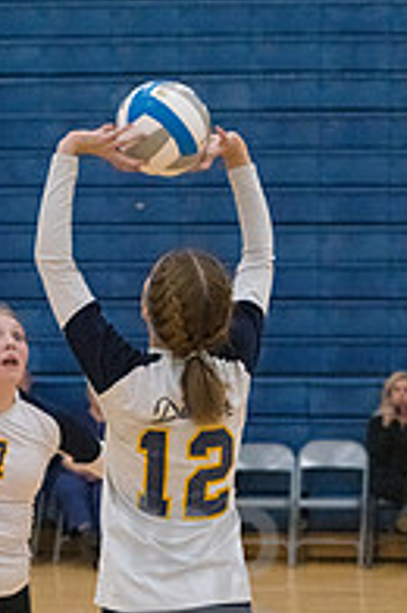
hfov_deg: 8.5
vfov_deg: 12.7
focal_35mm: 161
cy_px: 575
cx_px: 204
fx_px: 2740
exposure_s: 1/1600
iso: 8000
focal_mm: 70
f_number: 4
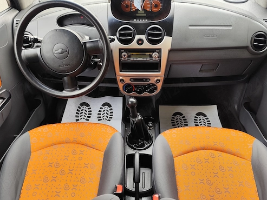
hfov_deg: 63.4
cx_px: 132
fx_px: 216
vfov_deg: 49.8
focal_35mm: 28
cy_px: 99
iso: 50
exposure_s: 1/102
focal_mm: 6.19
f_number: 1.65
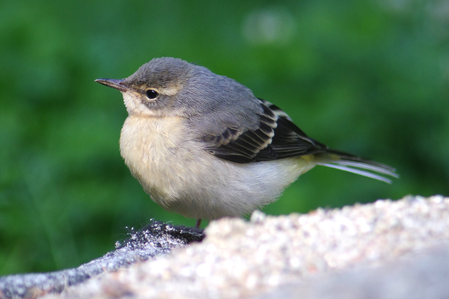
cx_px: 225
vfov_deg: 2.2
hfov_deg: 3.3
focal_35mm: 619
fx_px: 7720
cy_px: 150
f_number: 7.1
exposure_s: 1/500
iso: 1600
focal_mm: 400
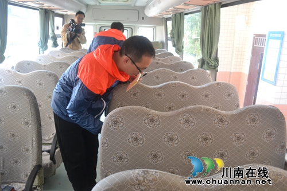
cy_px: 96
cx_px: 144
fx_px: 215
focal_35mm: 27
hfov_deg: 67.4
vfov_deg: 47.9
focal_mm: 18
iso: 800
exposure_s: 1/80
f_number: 4.5
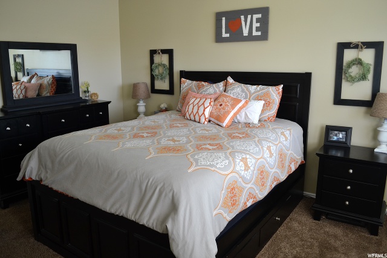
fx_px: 290
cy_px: 129
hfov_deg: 67.4
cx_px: 194
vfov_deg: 48.0
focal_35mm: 27
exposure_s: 1/50
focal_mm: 18
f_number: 3.5
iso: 400
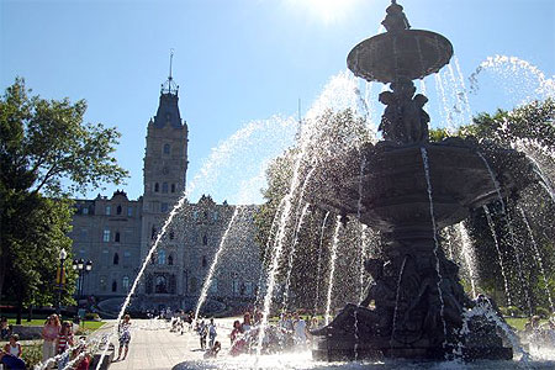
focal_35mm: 34
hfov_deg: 55.1
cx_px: 278
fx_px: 532
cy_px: 185
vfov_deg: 38.4
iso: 200
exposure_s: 1/500
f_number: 7.1
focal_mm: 23
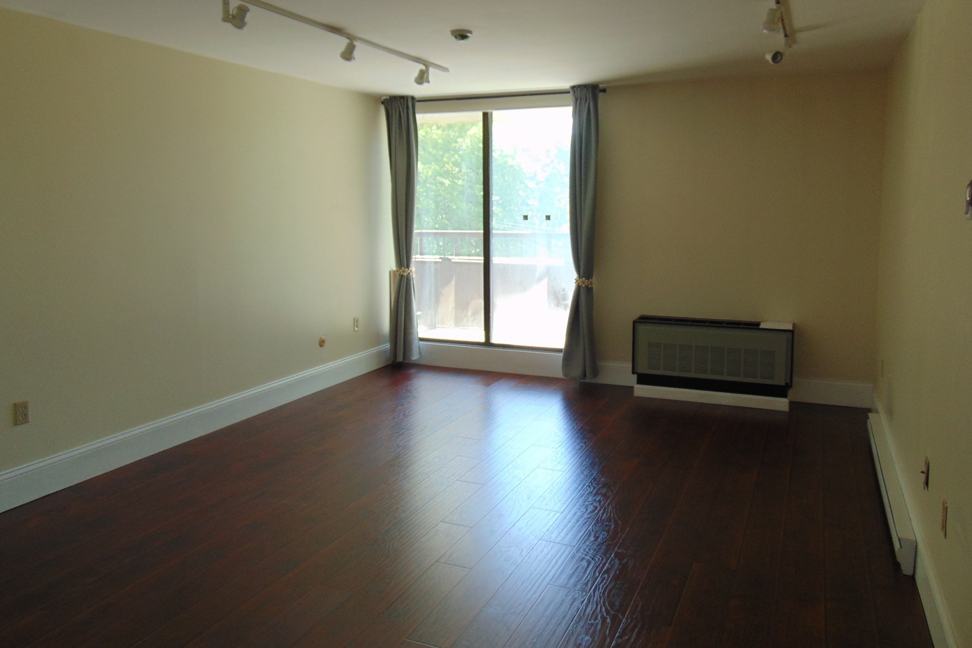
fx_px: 729
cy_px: 274
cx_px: 495
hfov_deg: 67.4
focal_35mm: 27
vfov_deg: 47.8
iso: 80
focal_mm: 4.5
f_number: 3
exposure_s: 1/30
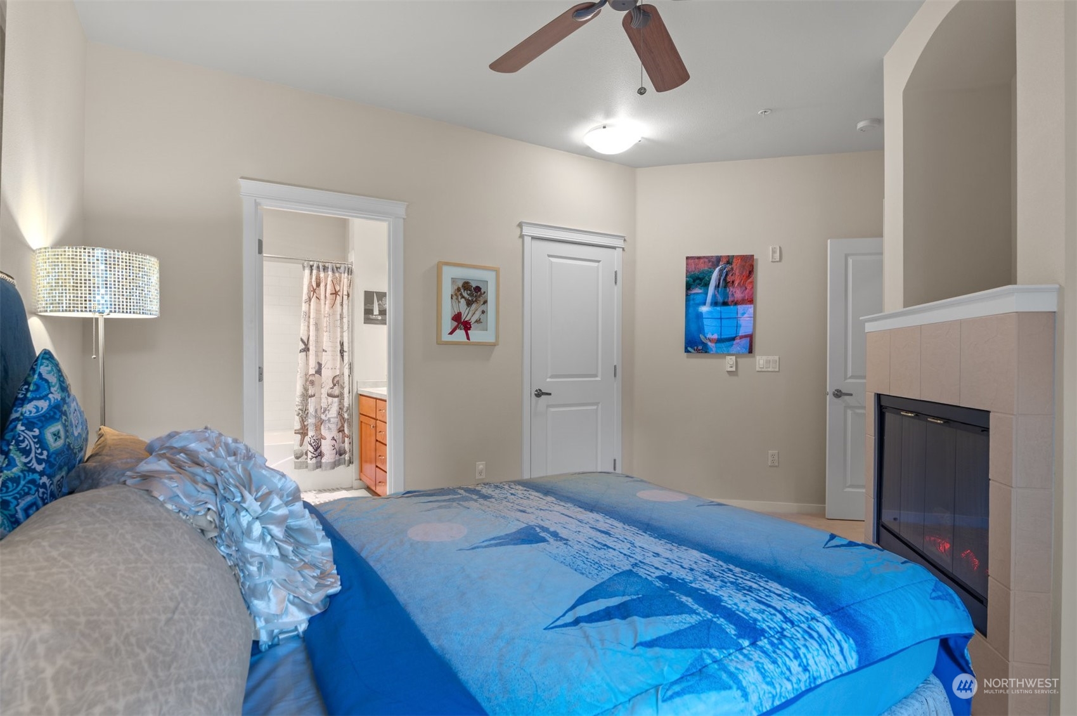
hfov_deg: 90.1
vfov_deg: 67.3
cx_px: 538
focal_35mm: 18
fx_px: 538
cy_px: 358
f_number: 8
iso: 200
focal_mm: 18
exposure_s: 1.3
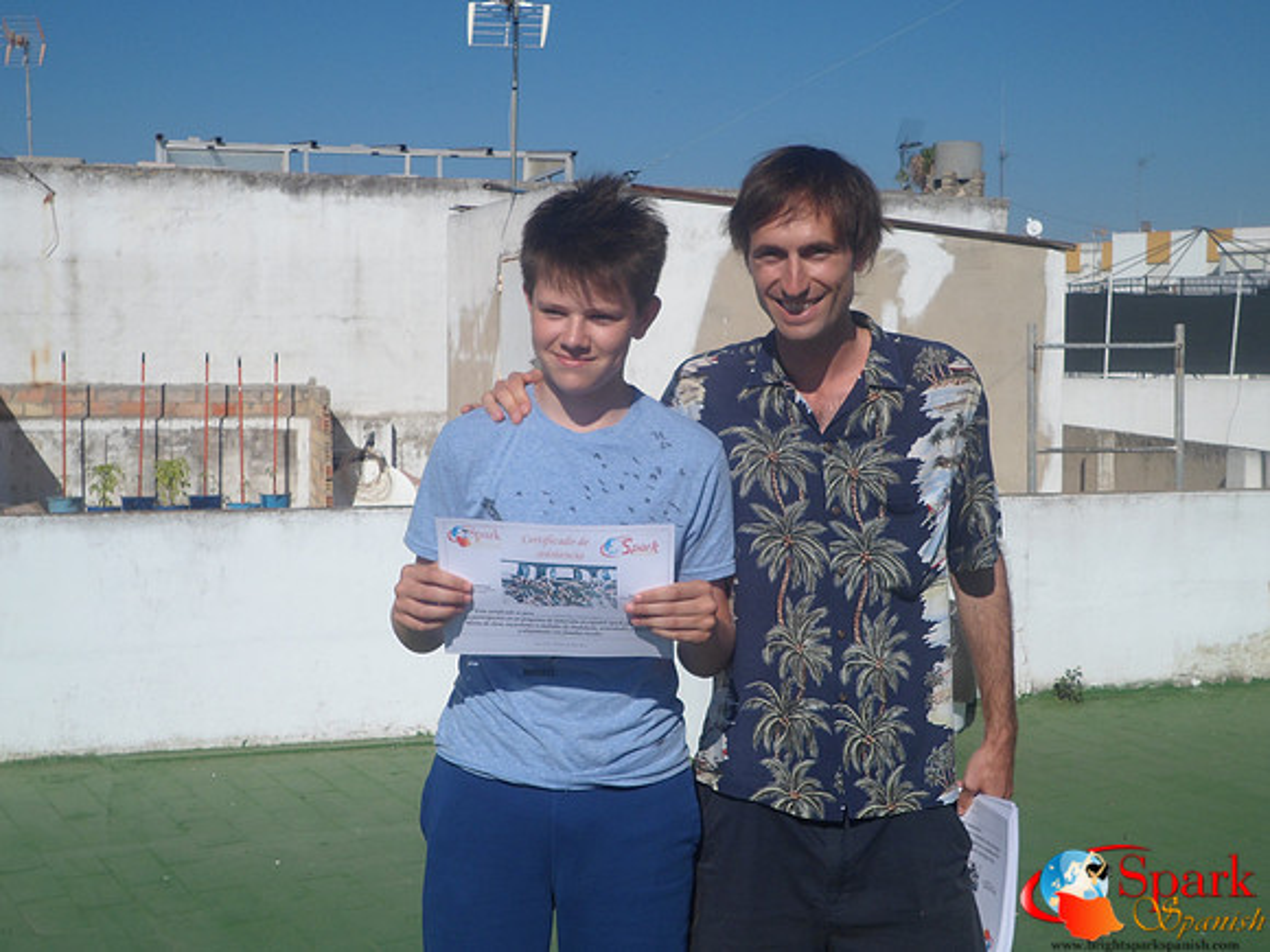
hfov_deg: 44.8
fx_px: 1541
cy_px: 476
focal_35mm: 42
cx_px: 635
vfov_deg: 34.3
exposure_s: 1/180
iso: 80
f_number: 11.9
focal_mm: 7.8
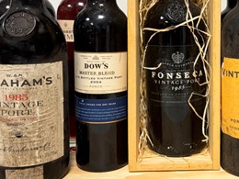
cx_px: 188
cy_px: 43
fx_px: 345
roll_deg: +1.9
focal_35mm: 50
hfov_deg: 37.0
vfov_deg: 28.6
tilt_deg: -4.6
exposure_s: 1/50
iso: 125
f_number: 1.6
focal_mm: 5.96
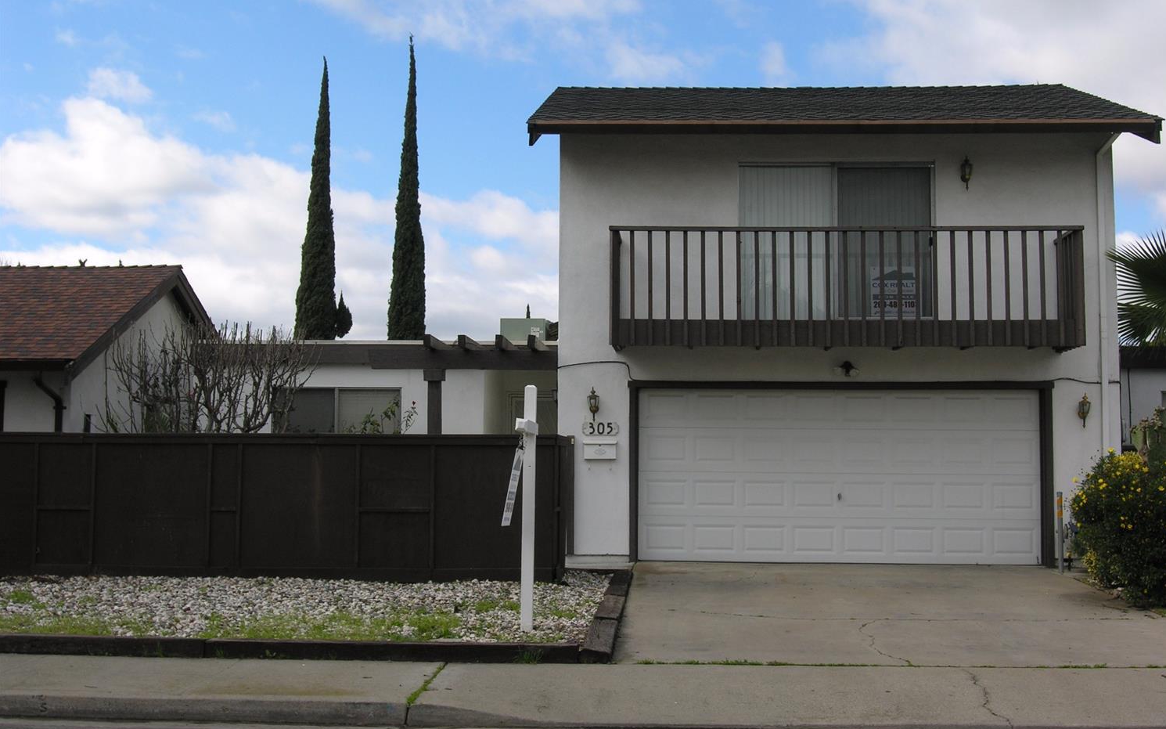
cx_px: 585
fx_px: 1525
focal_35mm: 48
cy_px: 314
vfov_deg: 26.8
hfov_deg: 41.8
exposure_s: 1/235
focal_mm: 11.5
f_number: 6
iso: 50
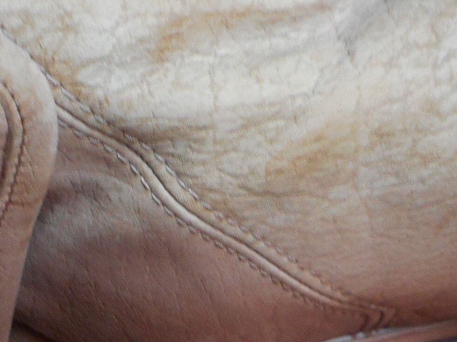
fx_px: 1227
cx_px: 119
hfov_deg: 20.9
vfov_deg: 15.0
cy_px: 482
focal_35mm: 93
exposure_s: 1/30
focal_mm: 4.5
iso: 220
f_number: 3.7
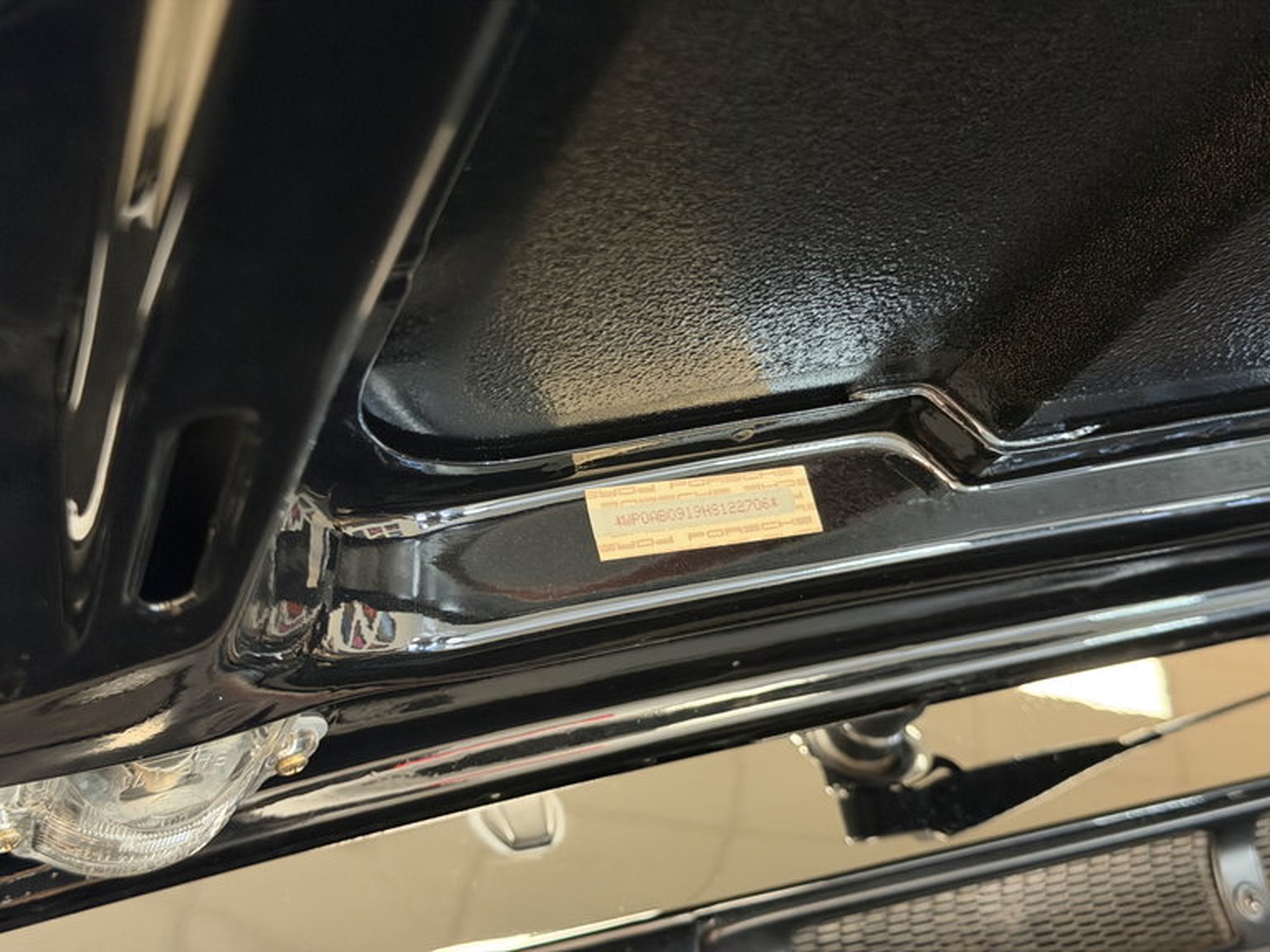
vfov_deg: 30.3
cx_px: 635
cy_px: 476
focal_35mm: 48
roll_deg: +1.2
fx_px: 1761
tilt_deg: -9.1
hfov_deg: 39.7
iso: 400
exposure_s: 1/40
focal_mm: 6.76
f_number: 1.78
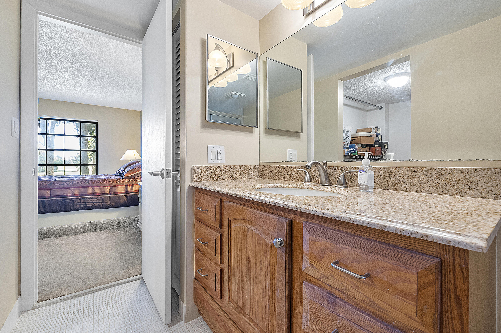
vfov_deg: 77.3
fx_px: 209
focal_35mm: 15
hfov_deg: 100.4
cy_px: 166
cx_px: 250
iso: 500
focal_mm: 10
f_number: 5.6
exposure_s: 1/15
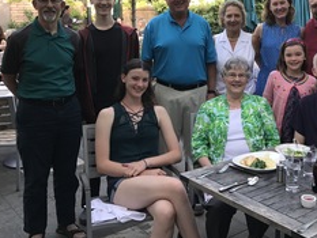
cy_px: 60
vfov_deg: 29.8
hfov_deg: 39.0
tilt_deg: -6.2
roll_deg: +0.1
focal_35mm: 48
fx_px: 440
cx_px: 219
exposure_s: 1/60
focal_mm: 3.99
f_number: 1.8
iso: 25
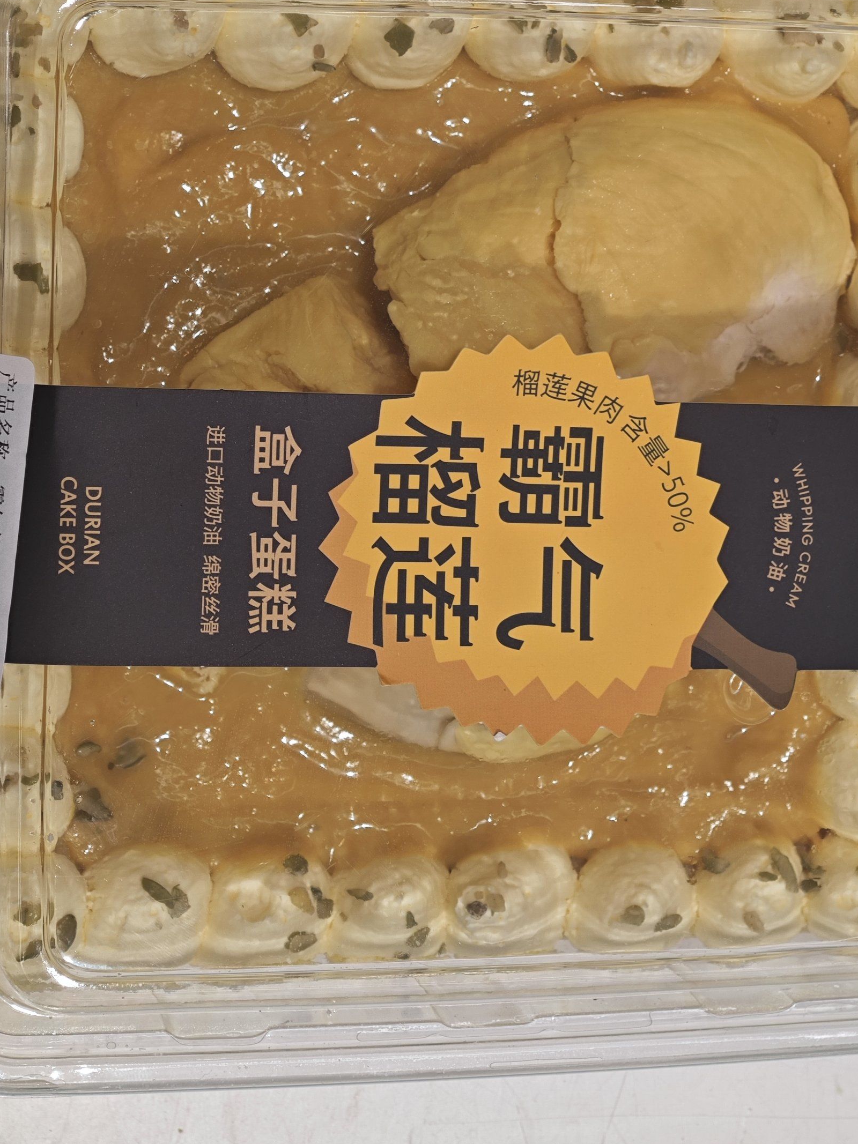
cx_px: 487
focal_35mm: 96
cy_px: 441
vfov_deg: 20.4
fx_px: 3173
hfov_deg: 15.4
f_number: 2
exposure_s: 1/100
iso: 64
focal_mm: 9
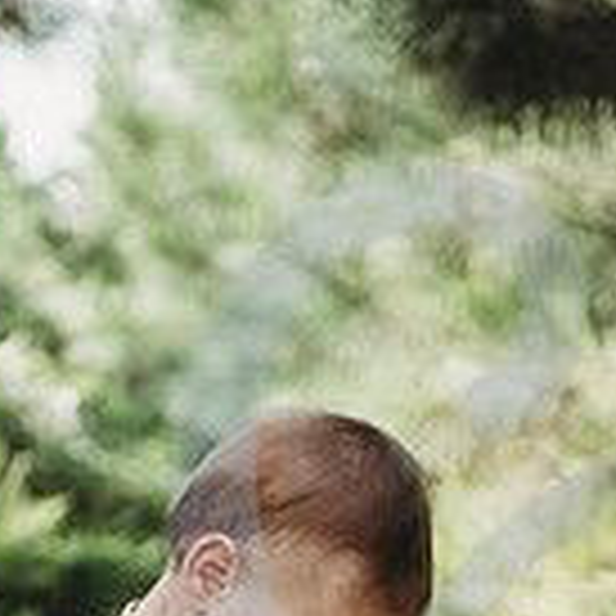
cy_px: 926
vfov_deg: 11.9
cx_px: 319
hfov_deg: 12.5
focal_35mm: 140
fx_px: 2819
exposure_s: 1/320
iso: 100
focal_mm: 50
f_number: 2.8
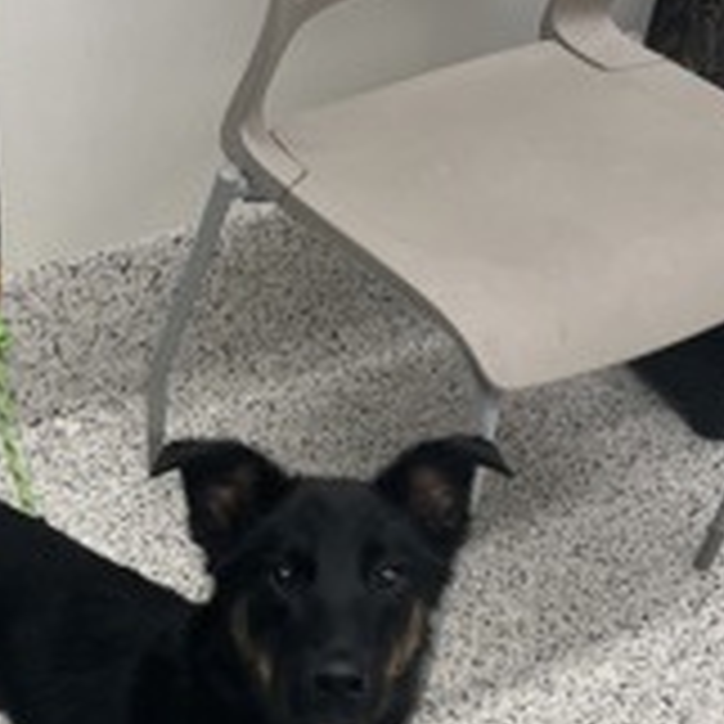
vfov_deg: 25.0
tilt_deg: -57.4
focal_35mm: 60
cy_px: 931
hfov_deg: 28.1
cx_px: 164
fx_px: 1420
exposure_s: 1/122
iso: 64
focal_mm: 5.1
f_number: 1.6
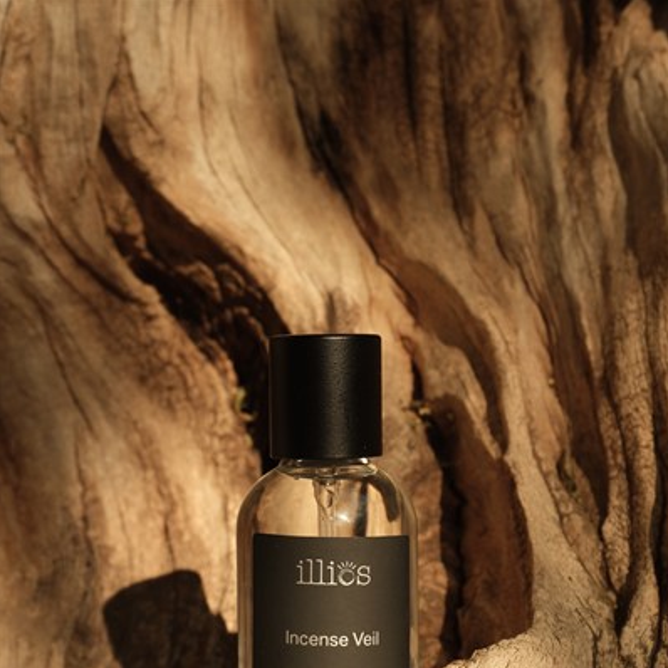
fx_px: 1092
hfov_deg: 34.0
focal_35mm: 50
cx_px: 334
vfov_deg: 33.4
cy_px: 500
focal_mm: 26.3
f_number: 5.6
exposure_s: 1/250
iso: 125
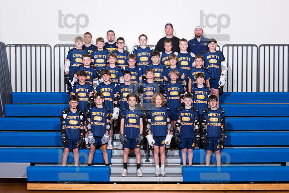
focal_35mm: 66
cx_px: 147
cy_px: 101
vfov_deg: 20.7
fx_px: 527
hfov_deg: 30.7
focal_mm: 52
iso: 640
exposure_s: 1/250
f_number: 7.1
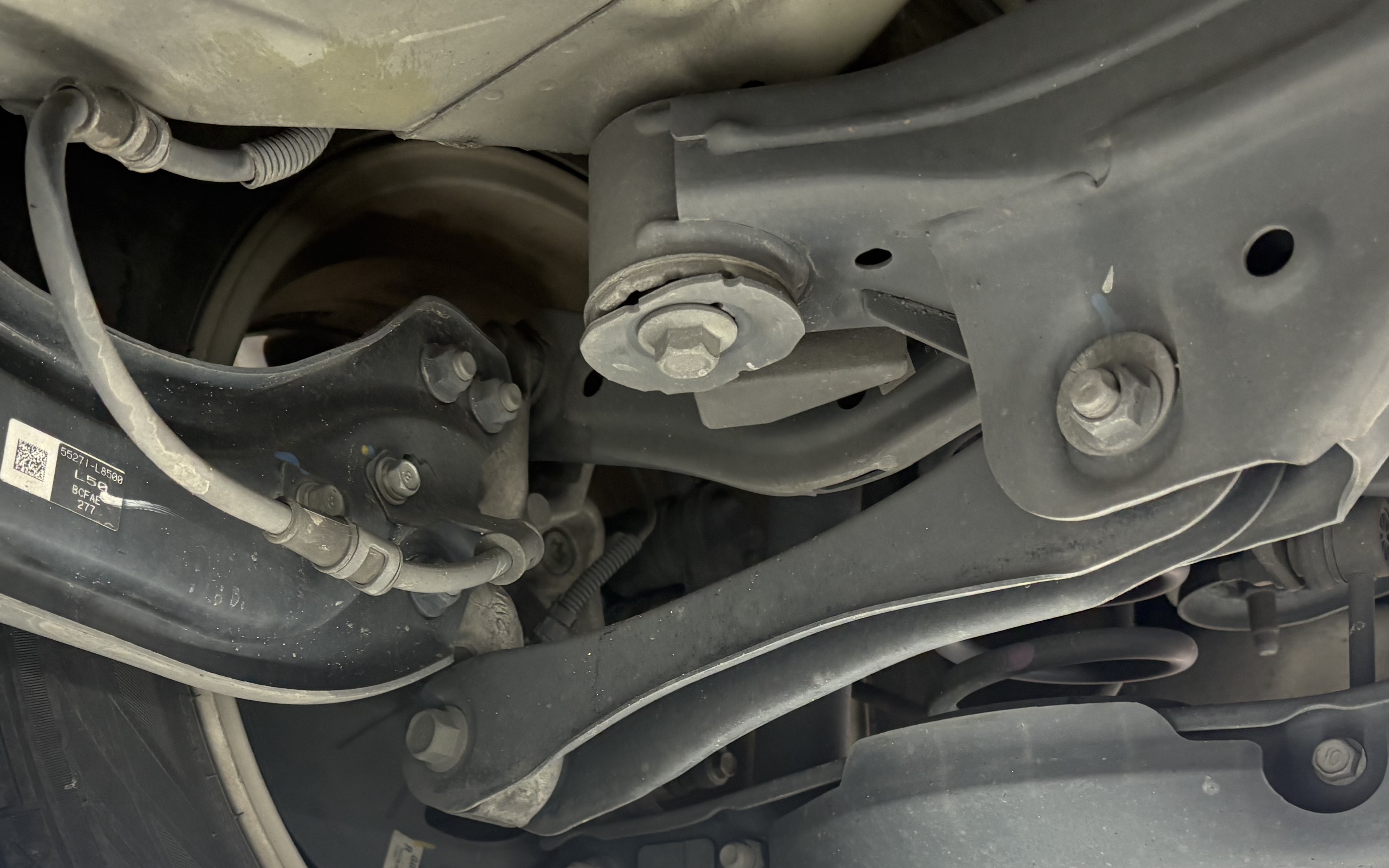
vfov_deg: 28.4
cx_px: 571
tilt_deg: +19.9
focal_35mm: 44
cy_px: 727
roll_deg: -0.1
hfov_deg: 45.1
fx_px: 1666
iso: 125
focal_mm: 5.96
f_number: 1.6
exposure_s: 1/144
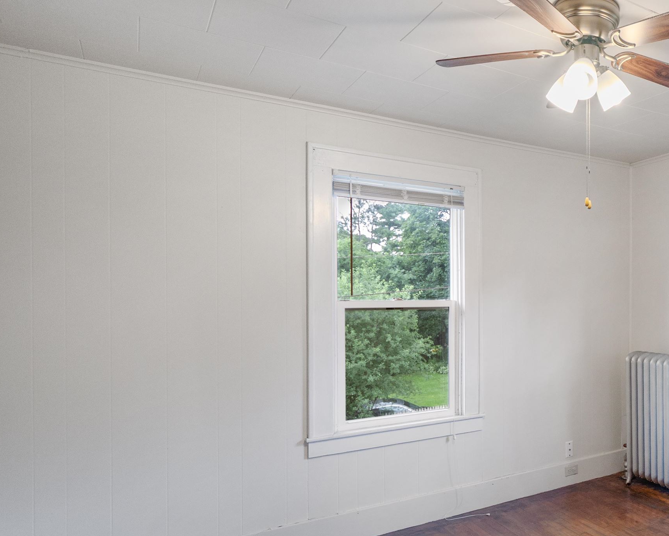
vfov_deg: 51.2
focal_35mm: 28
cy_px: 319
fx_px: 554
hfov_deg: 54.9
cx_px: 590
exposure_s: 1/60
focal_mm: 8
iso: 500
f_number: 2.8
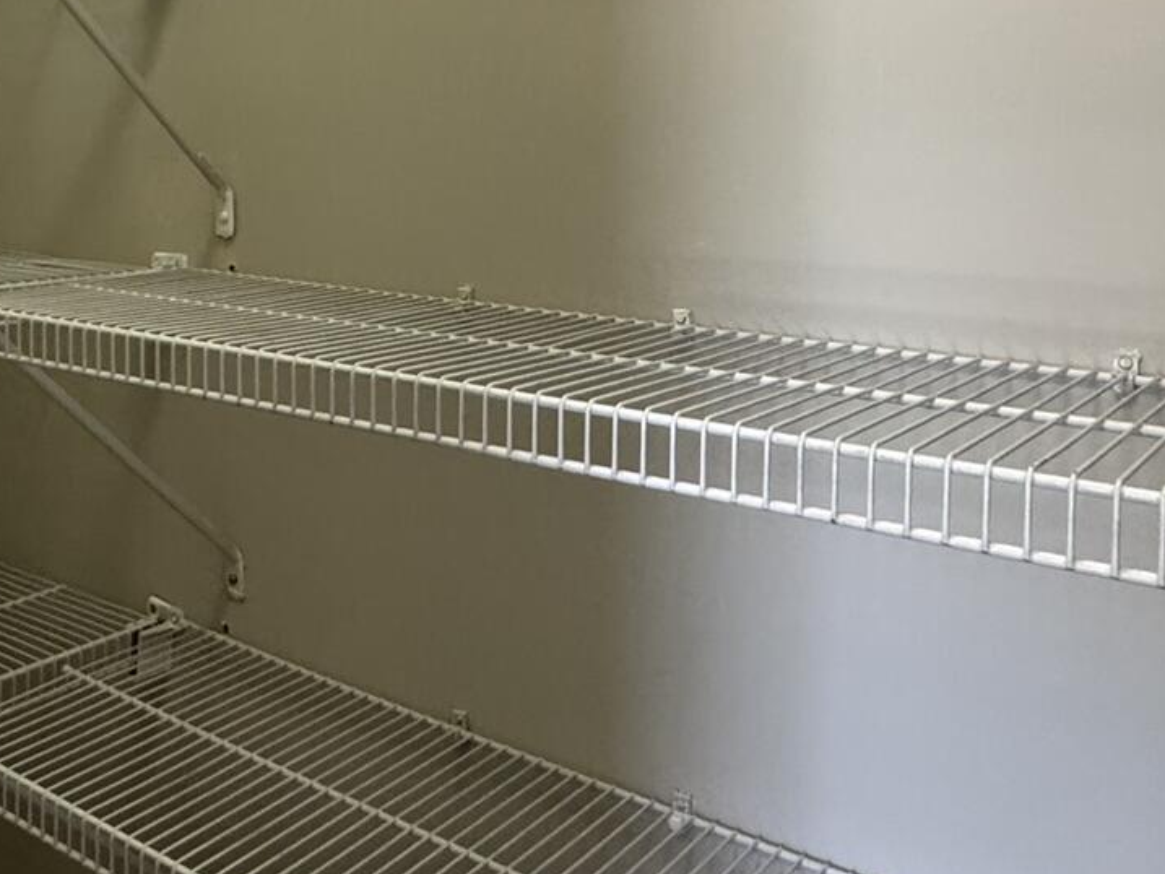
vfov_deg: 34.5
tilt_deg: -0.8
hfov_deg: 44.9
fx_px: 1346
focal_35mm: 40
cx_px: 262
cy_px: 138
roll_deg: -0.5
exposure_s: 1/60
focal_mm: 2.22
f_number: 2.2
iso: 320
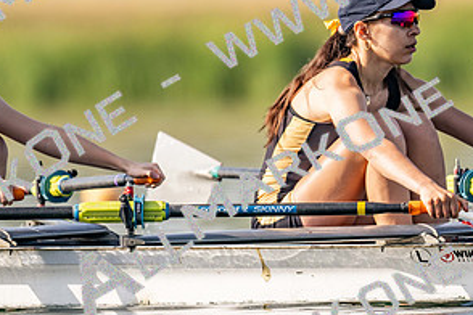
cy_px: 73
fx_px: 15529
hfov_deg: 1.7
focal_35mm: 1182
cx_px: 405
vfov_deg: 1.2
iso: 220
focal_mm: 600
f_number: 4
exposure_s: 1/2500
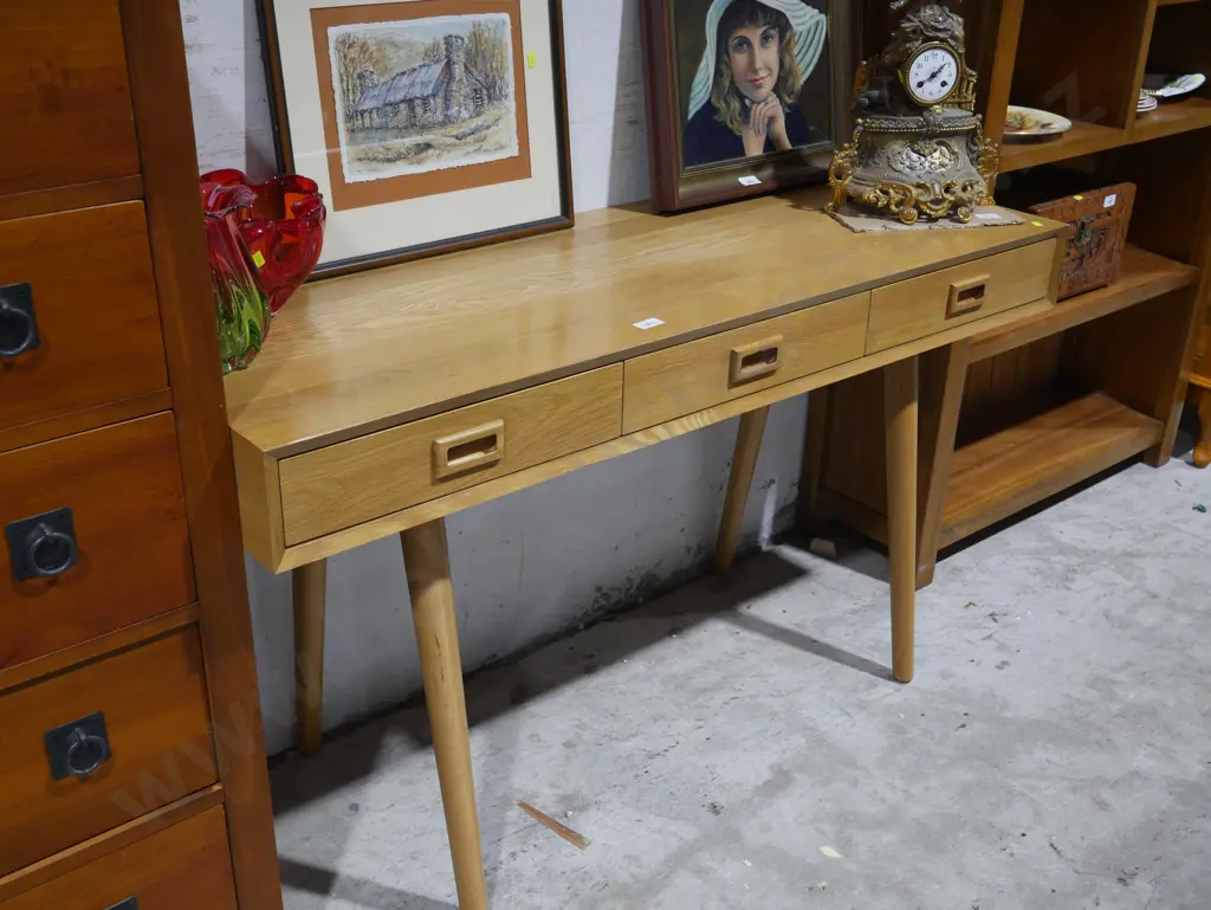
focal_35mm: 38
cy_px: 455
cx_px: 606
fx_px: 1330
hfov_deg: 49.0
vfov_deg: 37.8
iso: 400
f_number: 4.1
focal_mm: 19
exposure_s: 1/60
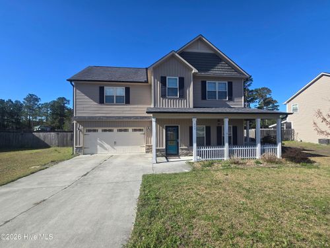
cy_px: 124
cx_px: 165
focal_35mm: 13
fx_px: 124
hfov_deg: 106.2
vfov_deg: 89.9
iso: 50
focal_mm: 2.2
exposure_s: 1/1915
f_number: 2.2
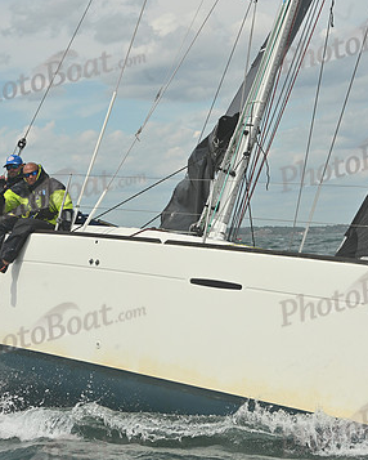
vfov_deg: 15.8
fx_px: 1660
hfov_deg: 12.6
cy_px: 244
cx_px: 214
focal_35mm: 122
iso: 320
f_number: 13
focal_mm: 80
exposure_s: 1/1250
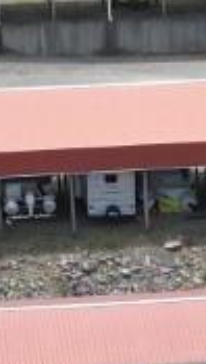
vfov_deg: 9.5
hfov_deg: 5.6
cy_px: 686
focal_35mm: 215
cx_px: 256
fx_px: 2079
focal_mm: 6.72
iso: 110
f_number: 1.7
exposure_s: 1/1500
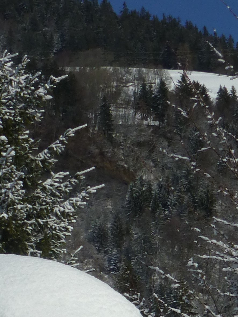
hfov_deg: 7.9
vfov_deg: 10.4
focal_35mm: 187
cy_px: 396
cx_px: 9
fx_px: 1714
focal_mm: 9
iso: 100
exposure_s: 1/2000
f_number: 5
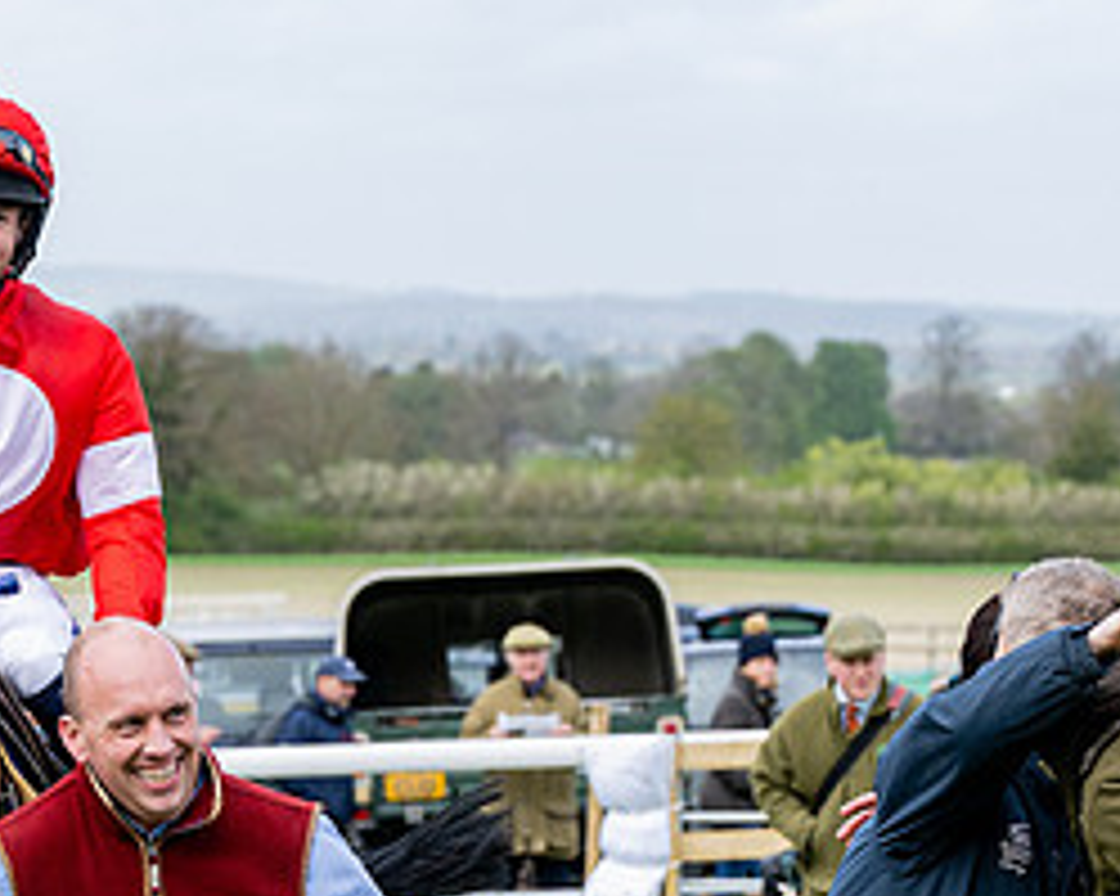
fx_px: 6428
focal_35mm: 194
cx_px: 317
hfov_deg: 9.9
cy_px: 955
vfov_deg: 7.9
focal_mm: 70
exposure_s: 1/1600
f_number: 4
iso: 400
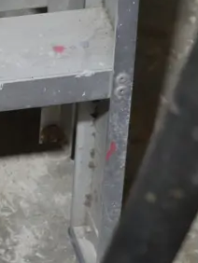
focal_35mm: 189
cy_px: -3
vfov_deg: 10.4
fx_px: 1439
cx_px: -156
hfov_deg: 7.6
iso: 1000
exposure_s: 1/60
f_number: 5.3
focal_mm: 26
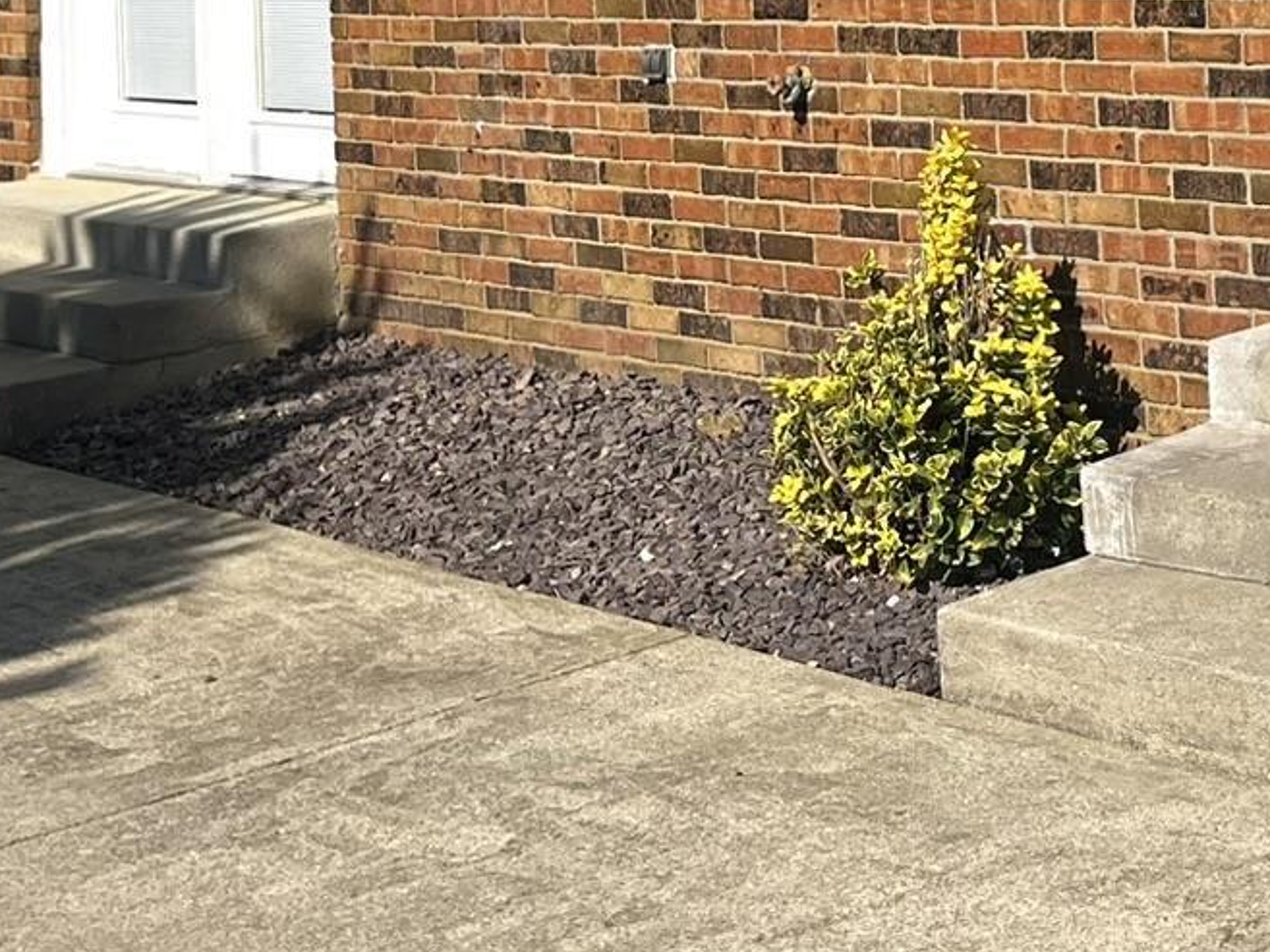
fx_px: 2972
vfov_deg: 17.1
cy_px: -294
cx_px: 1401
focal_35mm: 81
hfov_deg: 22.7
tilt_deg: +1.8
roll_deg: +2.5
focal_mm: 5.1
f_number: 1.6
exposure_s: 1/5556
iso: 50
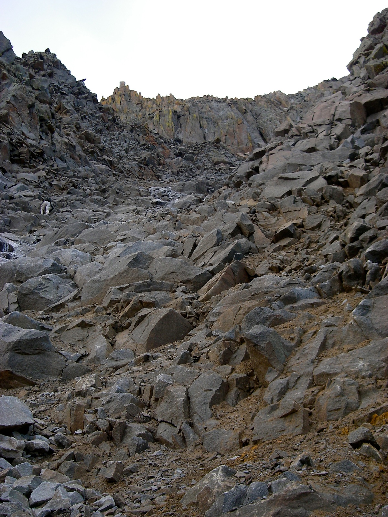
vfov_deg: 34.9
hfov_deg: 26.6
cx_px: 194
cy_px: 258
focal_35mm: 55
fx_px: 822
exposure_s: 1/100
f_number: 3.6
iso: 64
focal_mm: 9.2
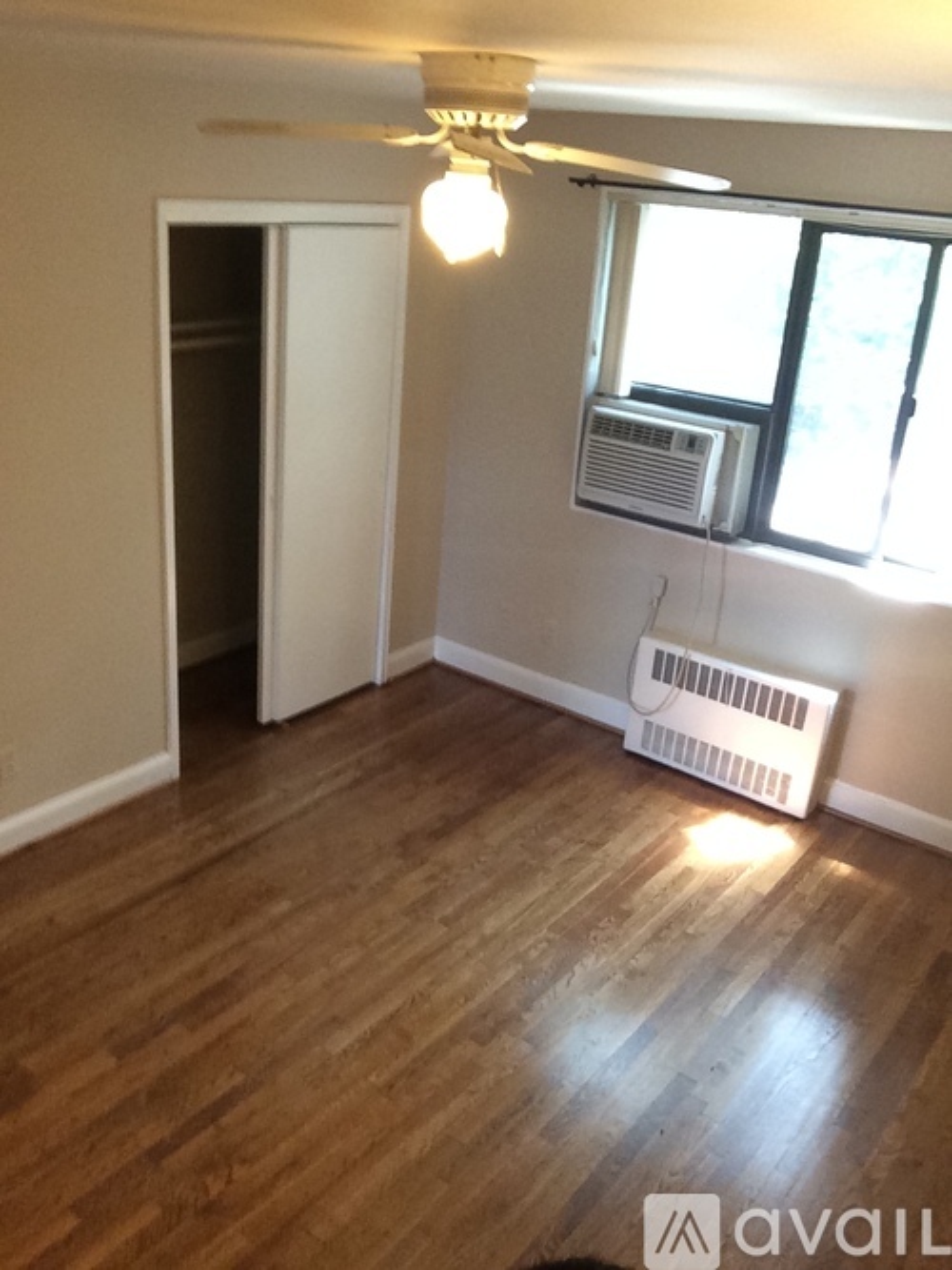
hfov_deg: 42.9
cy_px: 635
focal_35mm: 33
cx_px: 476
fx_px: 1210
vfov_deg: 55.4
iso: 200
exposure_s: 1/30
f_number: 2.4
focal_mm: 2.15
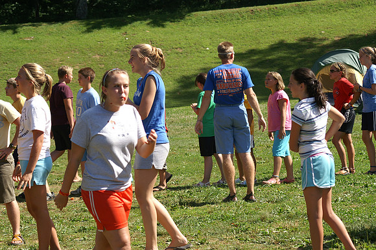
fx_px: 1174
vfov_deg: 12.2
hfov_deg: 18.2
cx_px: 188
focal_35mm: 112
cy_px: 125
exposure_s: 1/400
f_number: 6.3
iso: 100
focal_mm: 75
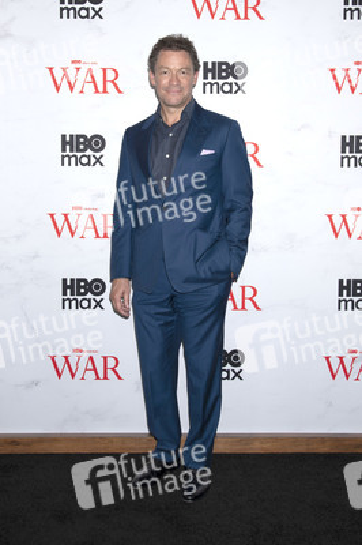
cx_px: 181
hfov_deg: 37.8
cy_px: 272
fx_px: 529
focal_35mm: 35
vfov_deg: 54.5
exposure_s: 1/200
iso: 640
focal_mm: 35
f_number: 6.3
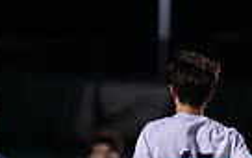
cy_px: 260
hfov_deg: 2.1
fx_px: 6936
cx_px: 17
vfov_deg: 1.3
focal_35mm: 1010
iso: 1250
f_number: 1.8
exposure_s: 1/1250
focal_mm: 135
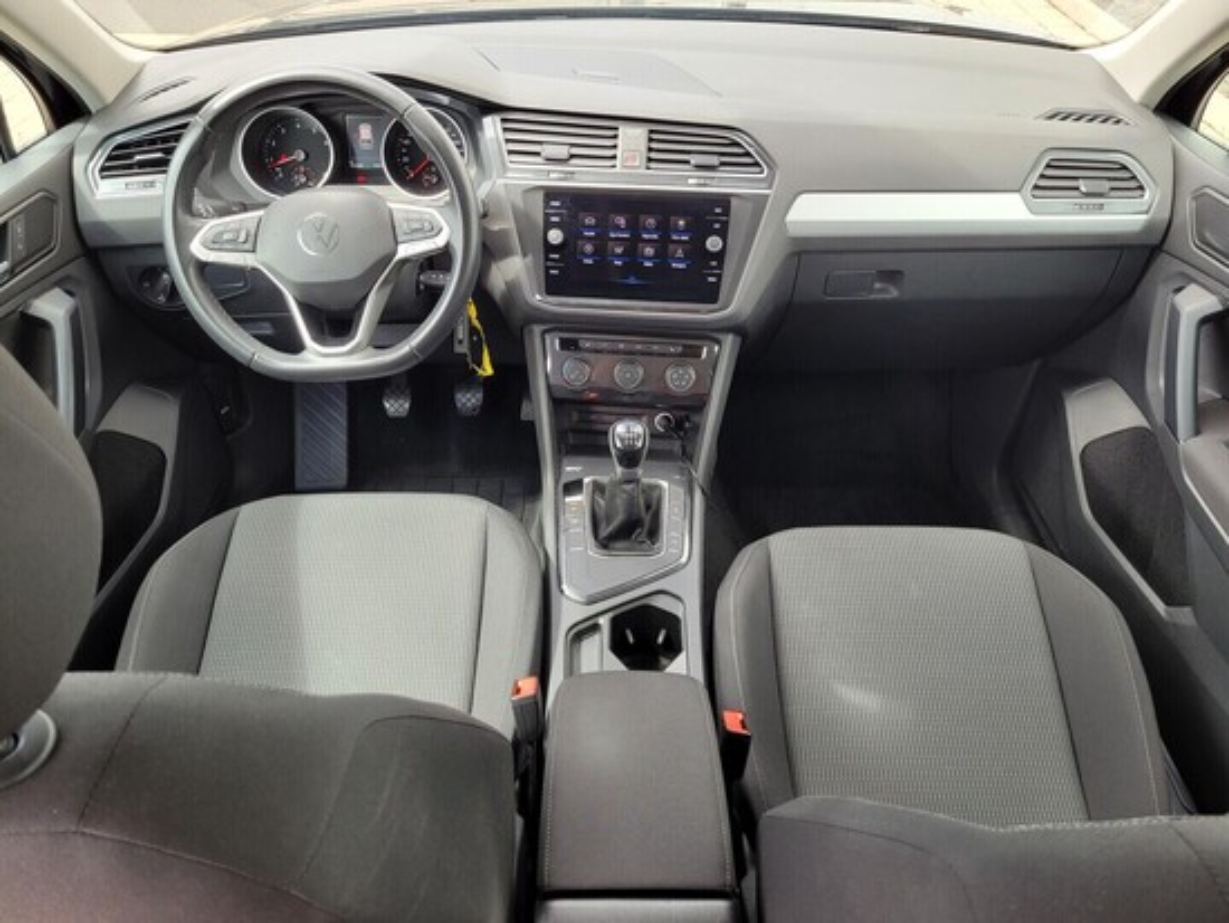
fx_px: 924
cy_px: 462
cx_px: 614
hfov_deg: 67.3
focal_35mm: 26
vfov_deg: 53.1
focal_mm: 5.4
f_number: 1.8
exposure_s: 1/100
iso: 50
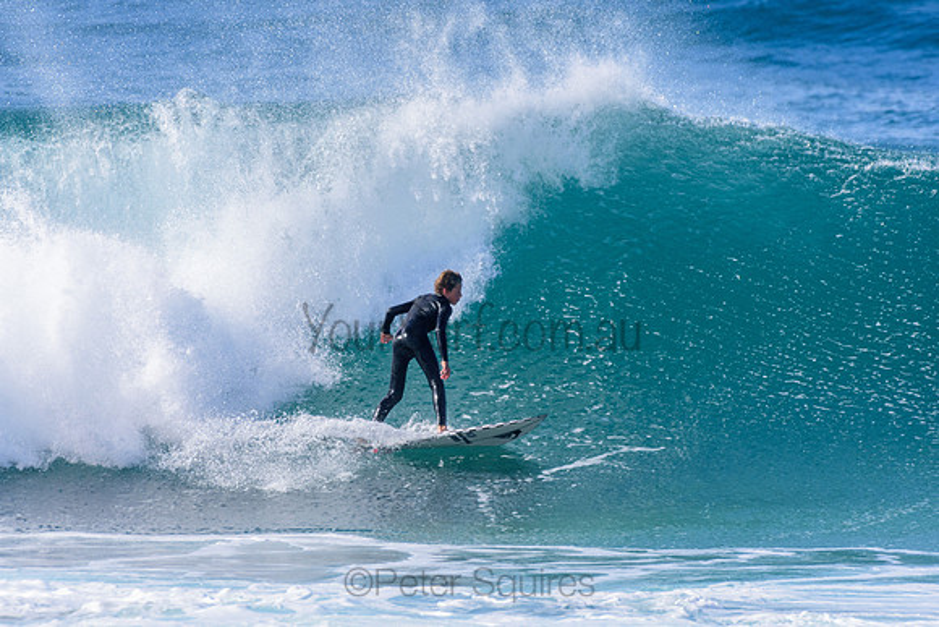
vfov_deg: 1.8
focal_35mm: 750
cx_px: 470
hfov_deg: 2.7
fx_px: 19566
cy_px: 314
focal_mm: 500
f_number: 5.6
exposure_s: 1/2000
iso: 360
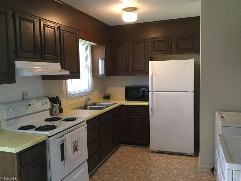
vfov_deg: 45.4
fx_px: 216
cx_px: 120
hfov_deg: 58.4
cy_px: 90
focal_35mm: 31
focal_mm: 3.3
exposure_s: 1/30
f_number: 2.4
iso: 160
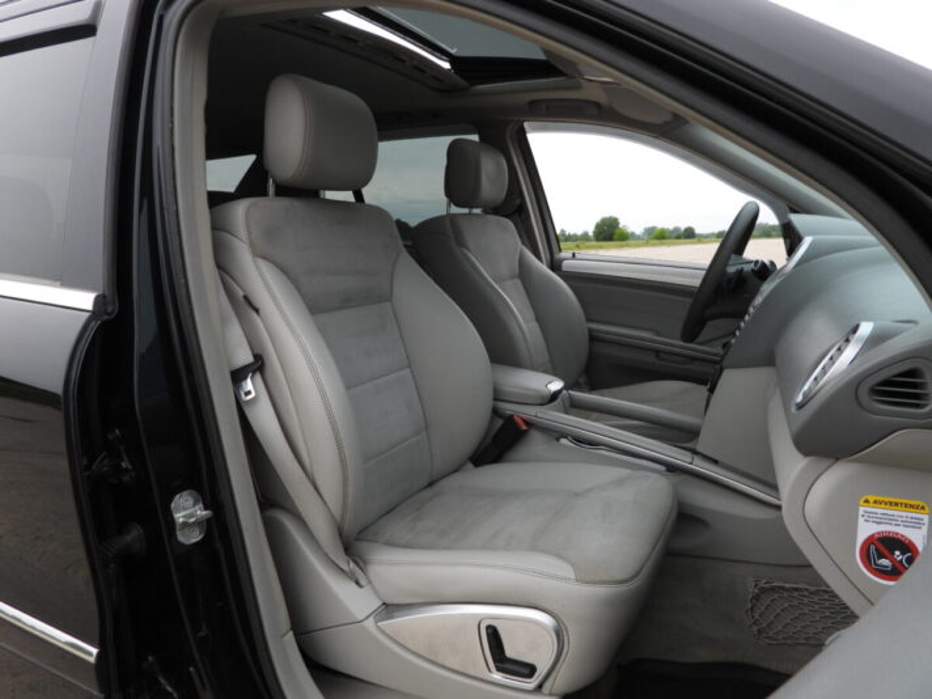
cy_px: 350
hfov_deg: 71.6
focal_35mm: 24
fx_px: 646
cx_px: 466
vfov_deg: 56.8
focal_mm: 4.3
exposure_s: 1/640
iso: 100
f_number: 2.8
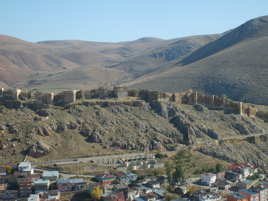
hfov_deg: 21.3
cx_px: 134
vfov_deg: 16.1
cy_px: 100
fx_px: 712
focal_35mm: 92
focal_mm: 15.5
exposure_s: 1/500
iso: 50
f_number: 4.6
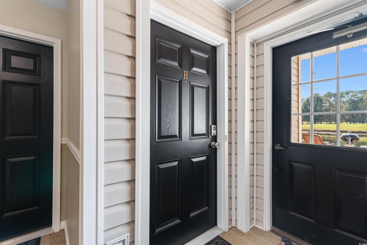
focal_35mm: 15
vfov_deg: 77.3
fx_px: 153
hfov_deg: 100.4
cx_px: 184
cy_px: 122
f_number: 4.5
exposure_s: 1
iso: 100
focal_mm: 10
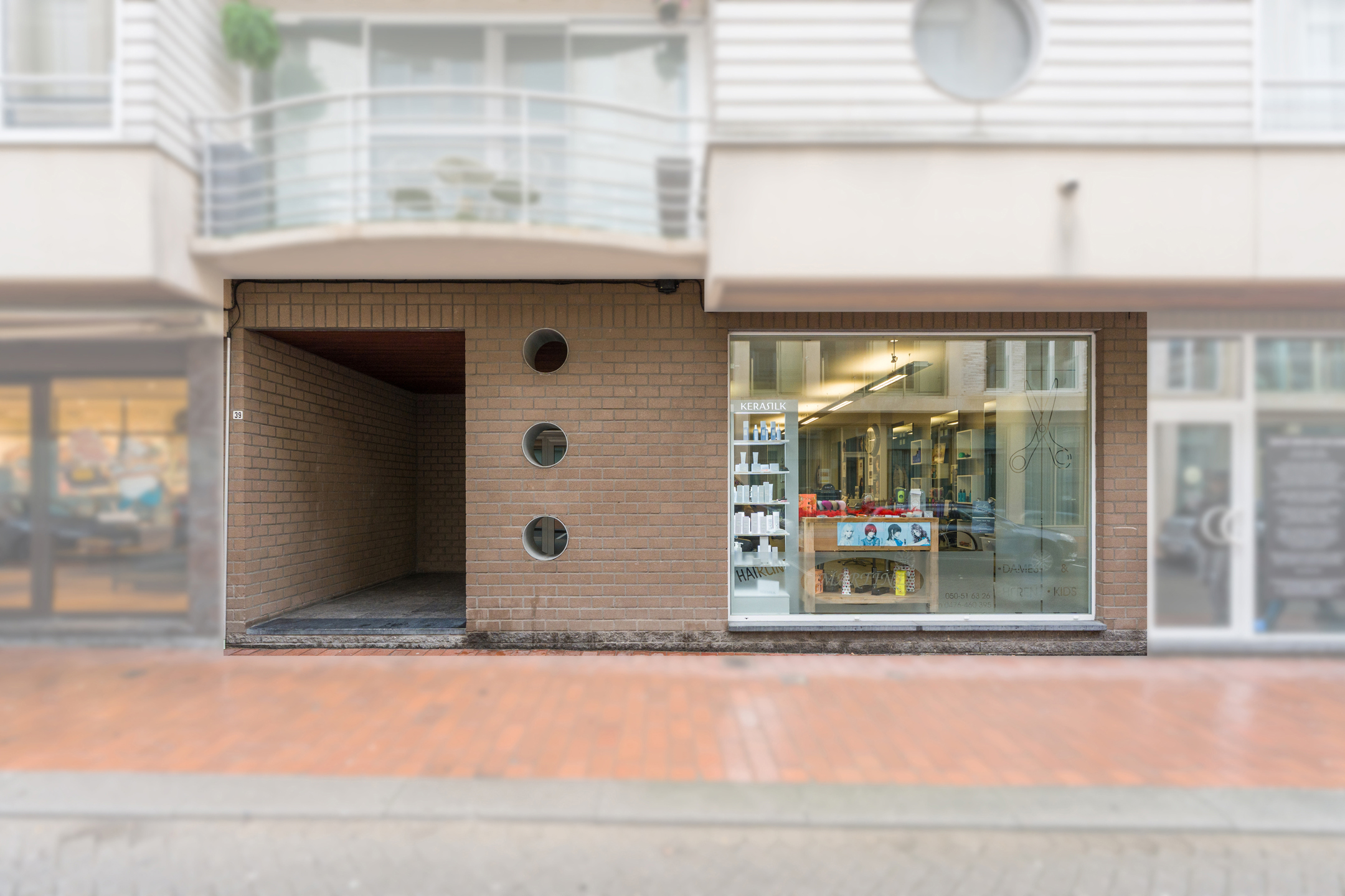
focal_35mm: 14
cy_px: 448
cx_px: 672
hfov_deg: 104.3
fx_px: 523
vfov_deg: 81.2
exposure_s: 1/40
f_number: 9
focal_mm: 14
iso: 640
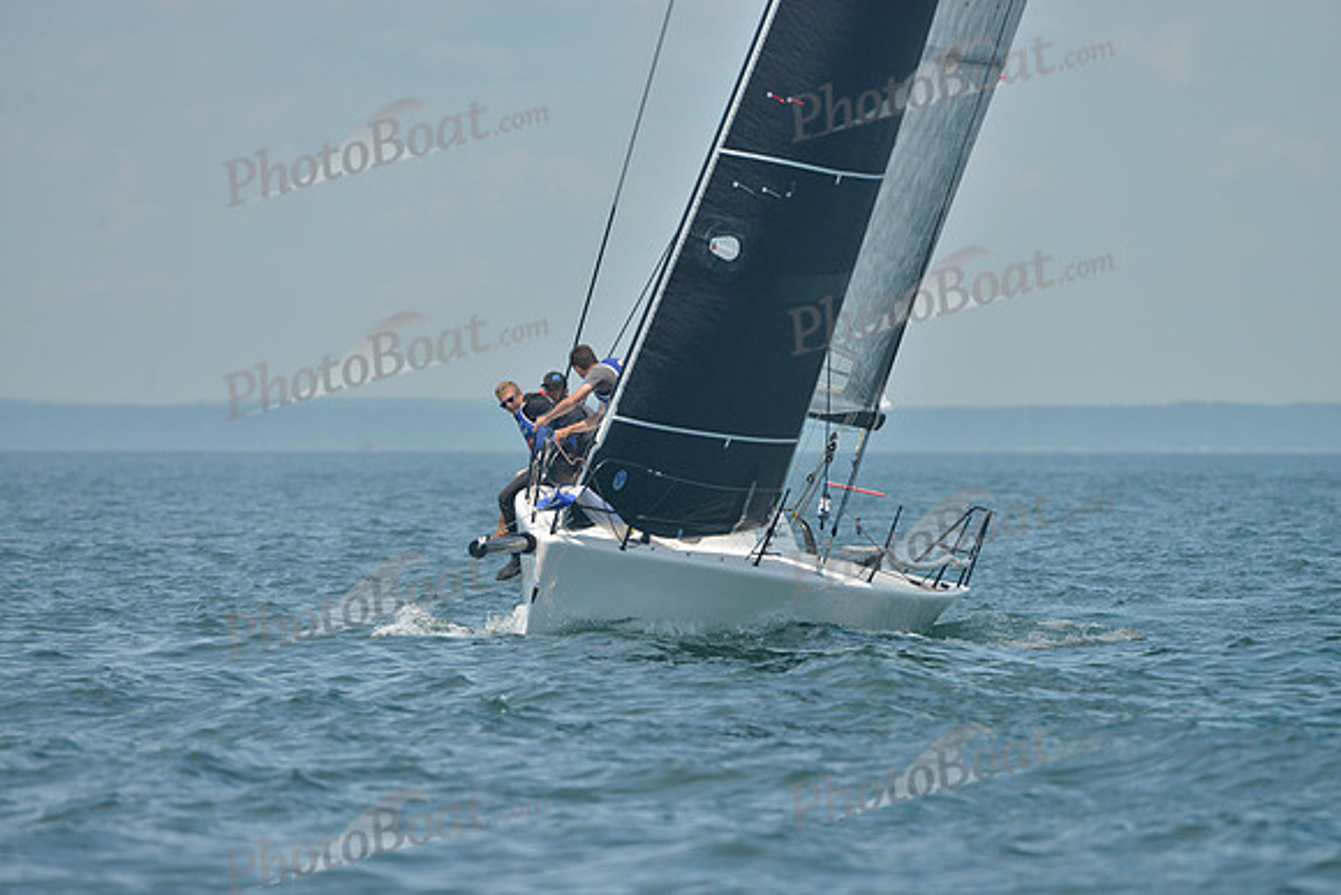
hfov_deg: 5.2
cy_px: 448
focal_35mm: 400
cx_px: 670
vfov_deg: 3.4
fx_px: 14903
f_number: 6.3
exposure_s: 1/1000
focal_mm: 400
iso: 200
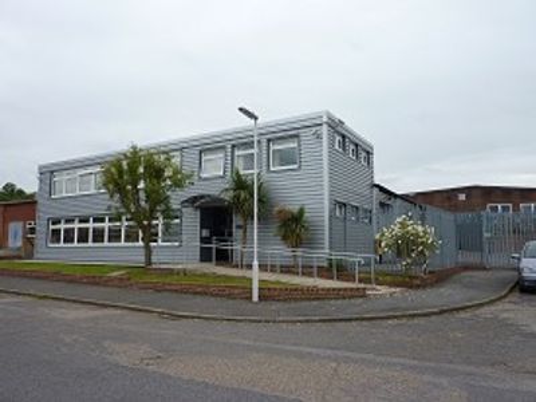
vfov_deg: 54.9
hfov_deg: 69.4
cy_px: 201
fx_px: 387
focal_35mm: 25
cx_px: 268
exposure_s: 1/400
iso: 80
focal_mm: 4.1
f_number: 4
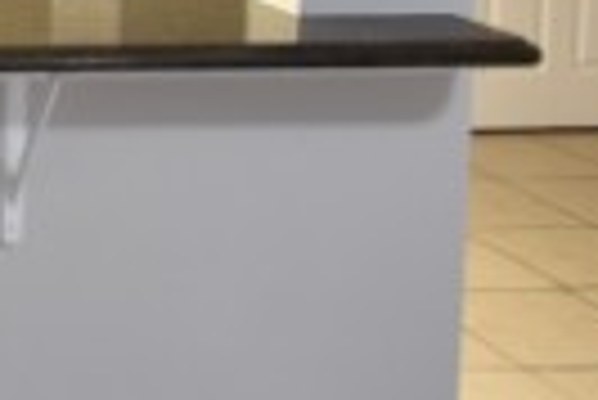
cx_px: -450
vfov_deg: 15.6
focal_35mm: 81
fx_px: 1347
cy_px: -202
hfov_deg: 19.4
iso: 800
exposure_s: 1/30
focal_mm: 10
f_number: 3.5
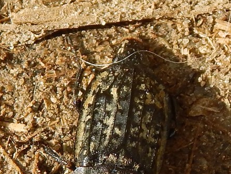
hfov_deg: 16.7
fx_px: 788
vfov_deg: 12.6
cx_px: 121
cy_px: 125
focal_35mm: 118
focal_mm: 10.9
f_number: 4
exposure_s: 1/640
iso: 125
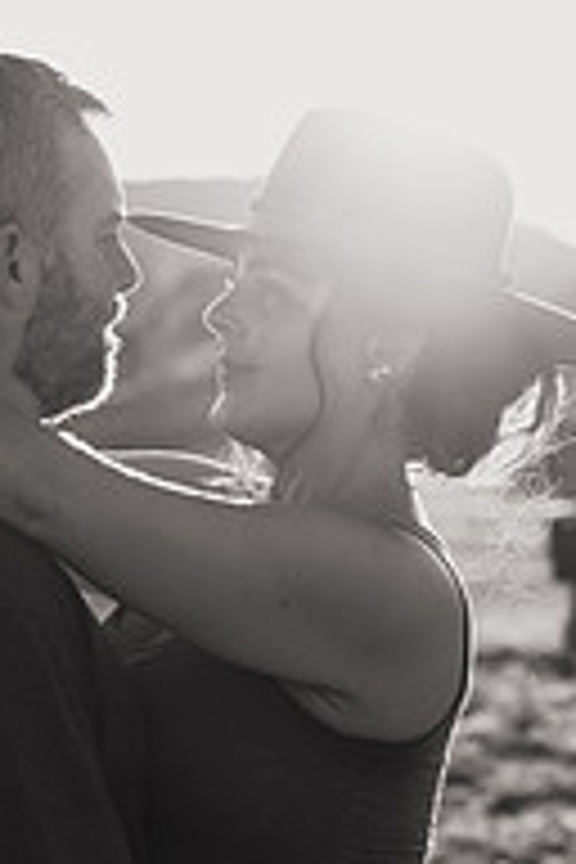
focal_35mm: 117
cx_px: 115
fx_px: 2808
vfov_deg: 17.3
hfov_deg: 11.7
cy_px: 720
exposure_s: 1/640
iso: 80
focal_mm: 50
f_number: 2.8
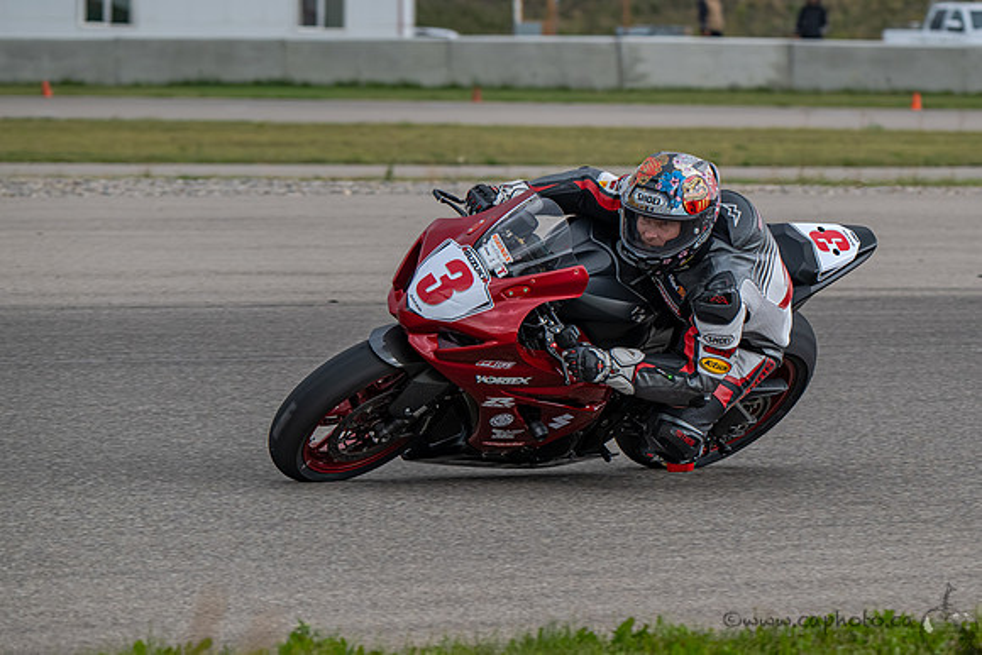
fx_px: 7603
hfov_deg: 7.4
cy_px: 328
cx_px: 760
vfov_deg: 4.9
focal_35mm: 279
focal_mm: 180
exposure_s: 1/1250
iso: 720
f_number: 6.3
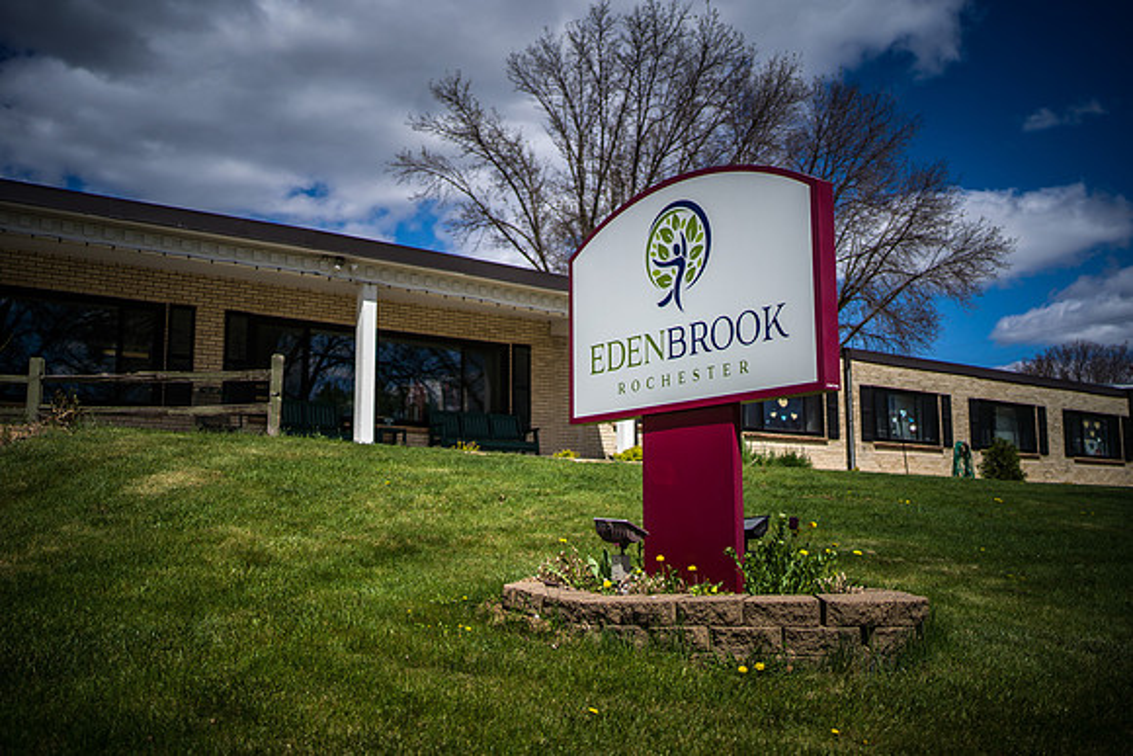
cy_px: 378
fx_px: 1119
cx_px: 566
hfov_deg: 53.7
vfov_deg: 37.3
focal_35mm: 36
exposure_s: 1/8000
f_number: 2
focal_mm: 35
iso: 100
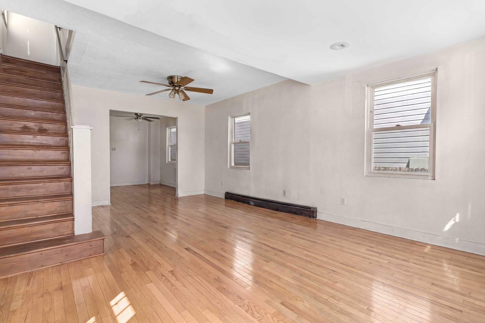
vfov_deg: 70.5
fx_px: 229
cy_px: 162
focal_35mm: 17
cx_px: 242
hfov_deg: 93.3
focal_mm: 17
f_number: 11
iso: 200
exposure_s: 1/2.5
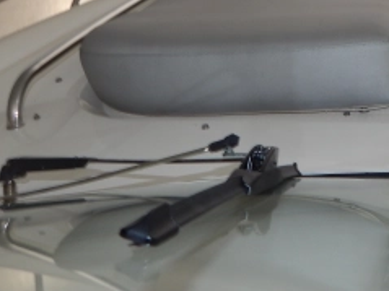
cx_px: 369
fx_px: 595
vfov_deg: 25.8
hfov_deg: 33.7
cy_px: -15
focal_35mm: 53
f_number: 3
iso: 125
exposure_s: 1/30
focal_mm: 4
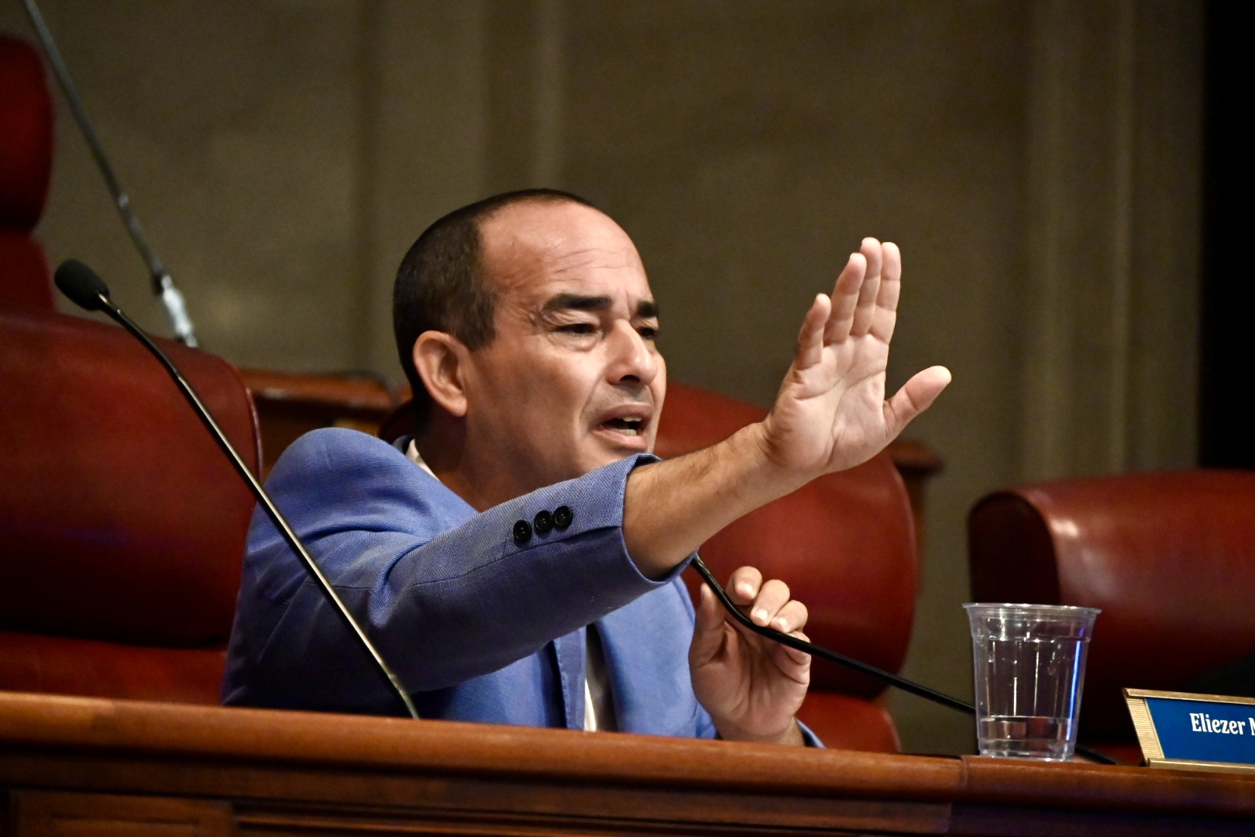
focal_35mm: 247
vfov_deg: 5.6
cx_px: 628
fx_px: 8610
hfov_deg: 8.3
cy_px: 418
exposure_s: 1/250
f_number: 5.6
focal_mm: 165
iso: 6400
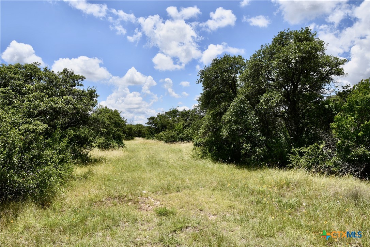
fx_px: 277
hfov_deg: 67.4
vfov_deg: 47.9
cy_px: 124
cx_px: 185
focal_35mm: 27
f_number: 10
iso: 100
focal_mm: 18
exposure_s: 1/250
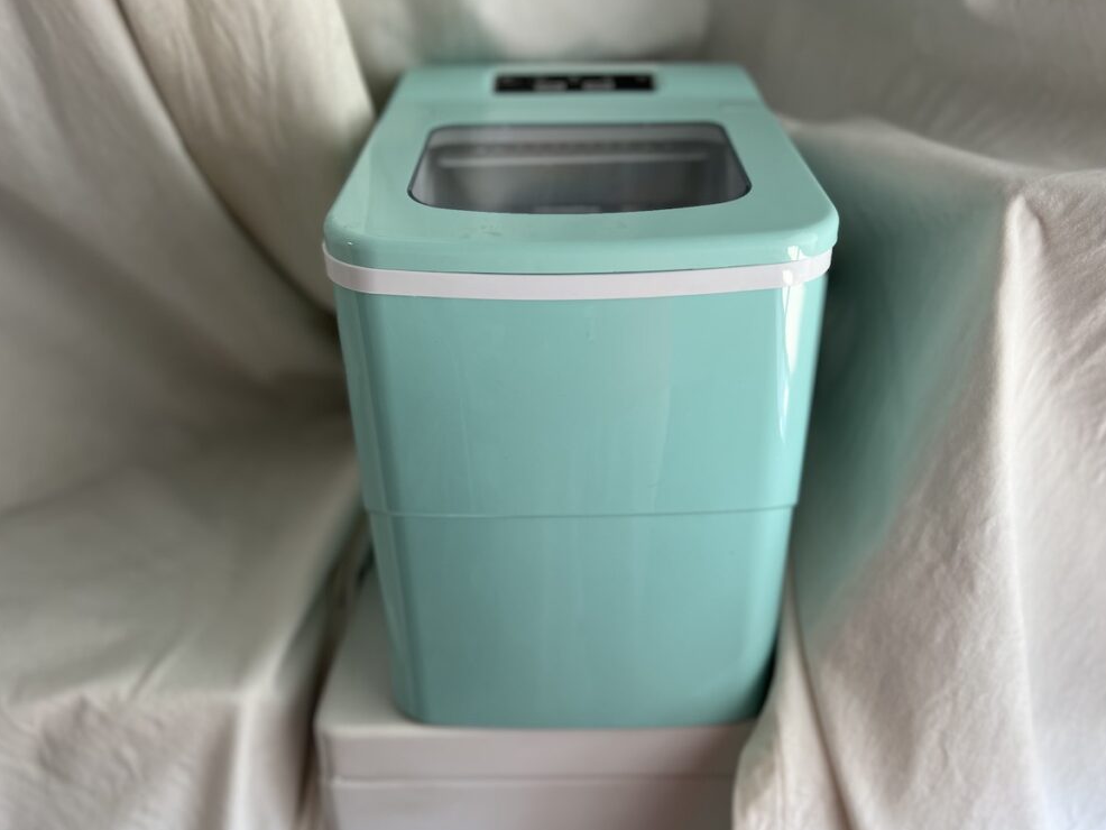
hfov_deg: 65.3
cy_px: 425
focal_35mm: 27
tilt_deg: -27.2
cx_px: 549
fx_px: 863
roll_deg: +1.0
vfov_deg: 51.4
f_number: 1.5
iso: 50
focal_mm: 5.7
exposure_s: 1/120
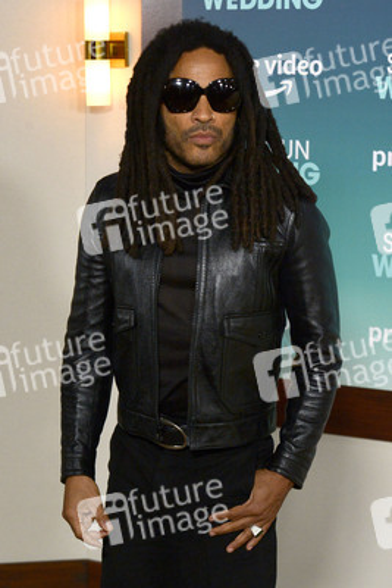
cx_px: 196
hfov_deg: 19.5
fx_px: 1142
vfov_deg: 28.8
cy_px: 294
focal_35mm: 70
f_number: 6.3
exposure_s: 1/320
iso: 2000
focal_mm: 70
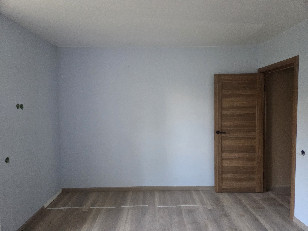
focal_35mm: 23
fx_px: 205
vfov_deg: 58.9
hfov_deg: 73.9
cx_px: 154
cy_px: 116
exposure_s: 1/100
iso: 1250
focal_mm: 5.4
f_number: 1.8
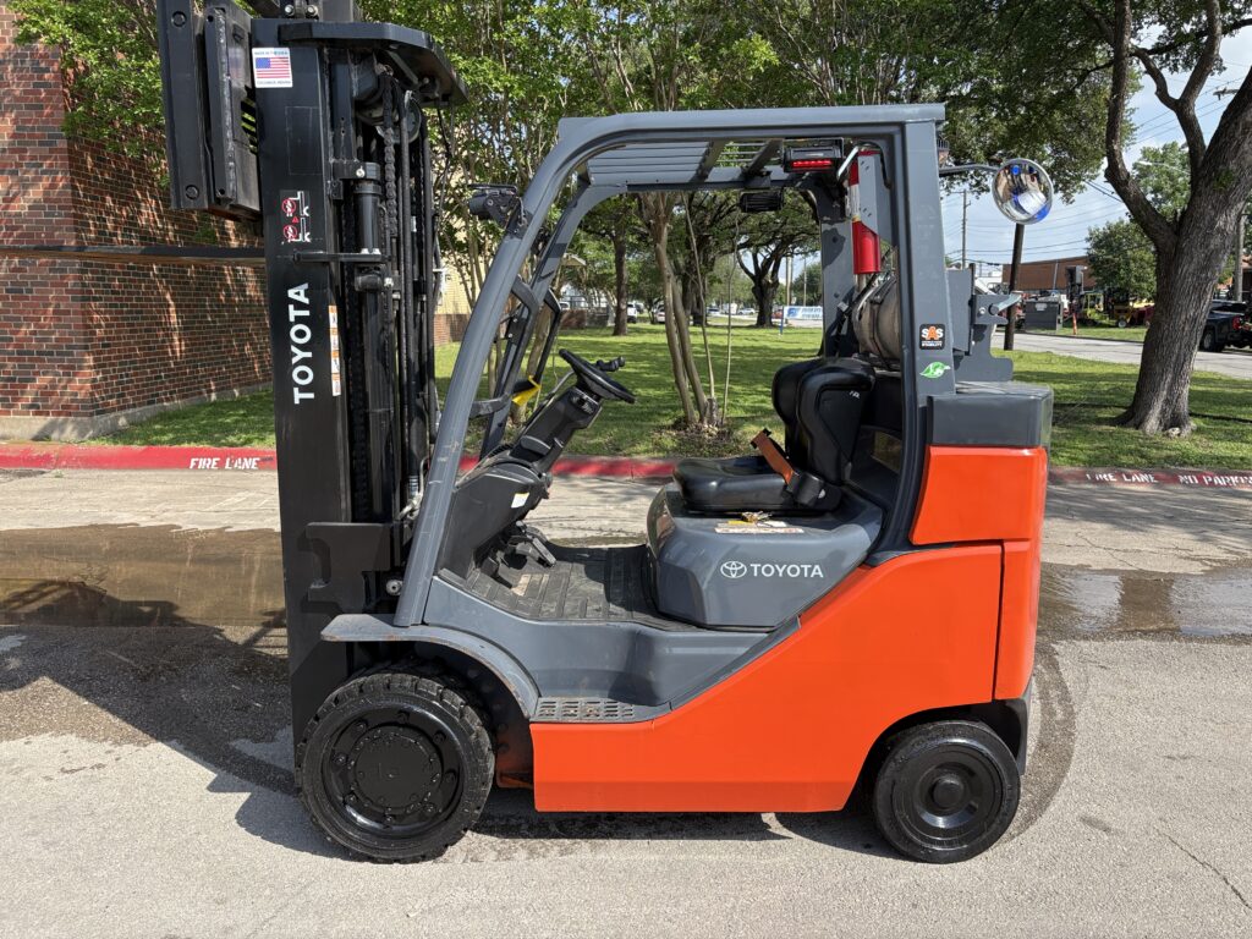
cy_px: 470
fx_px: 940
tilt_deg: -10.2
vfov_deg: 53.1
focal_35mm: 26
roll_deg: +0.0
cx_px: 626
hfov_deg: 67.3
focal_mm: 5.96
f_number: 1.6
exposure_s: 1/1550
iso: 50
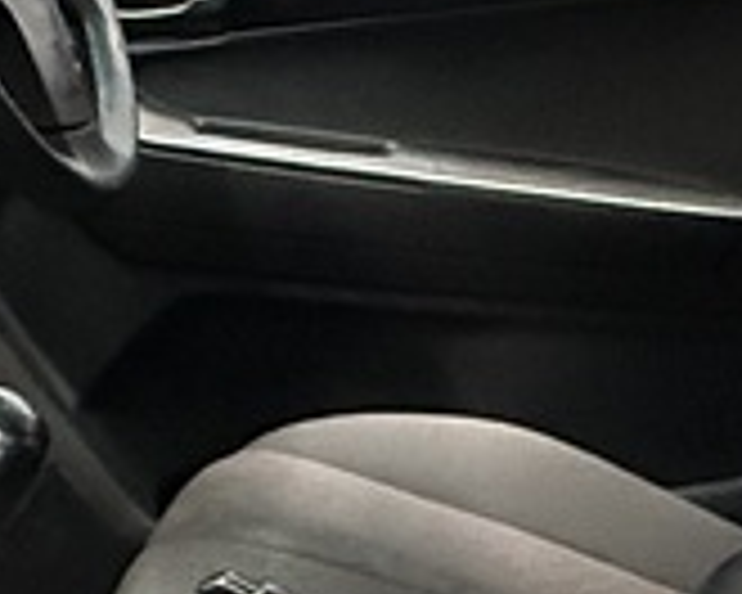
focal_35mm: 85
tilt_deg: -10.6
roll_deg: +0.0
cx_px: -72
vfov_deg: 18.0
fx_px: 1867
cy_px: 225
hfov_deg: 21.4
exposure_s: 1/50
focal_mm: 2.22
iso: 1000
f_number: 2.2
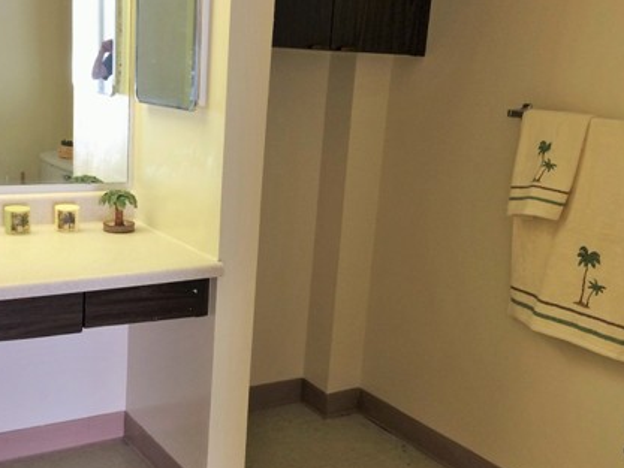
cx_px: 245
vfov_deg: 31.5
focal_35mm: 46
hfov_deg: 41.0
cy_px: 260
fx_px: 829
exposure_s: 1/30
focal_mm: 4.12
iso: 80
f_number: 2.2
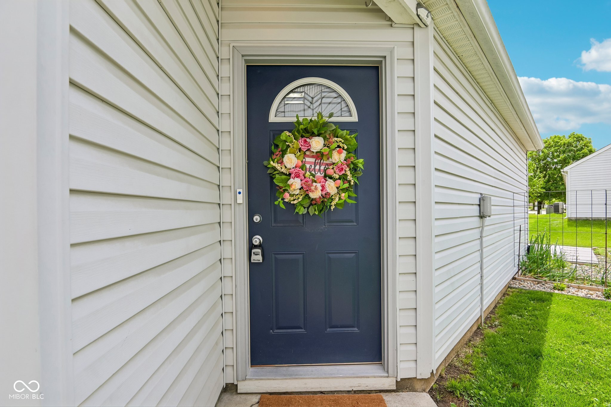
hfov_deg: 96.7
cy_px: 204
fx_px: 272
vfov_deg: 73.7
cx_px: 306
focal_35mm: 16
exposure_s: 1/125
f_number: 8
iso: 100
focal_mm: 16
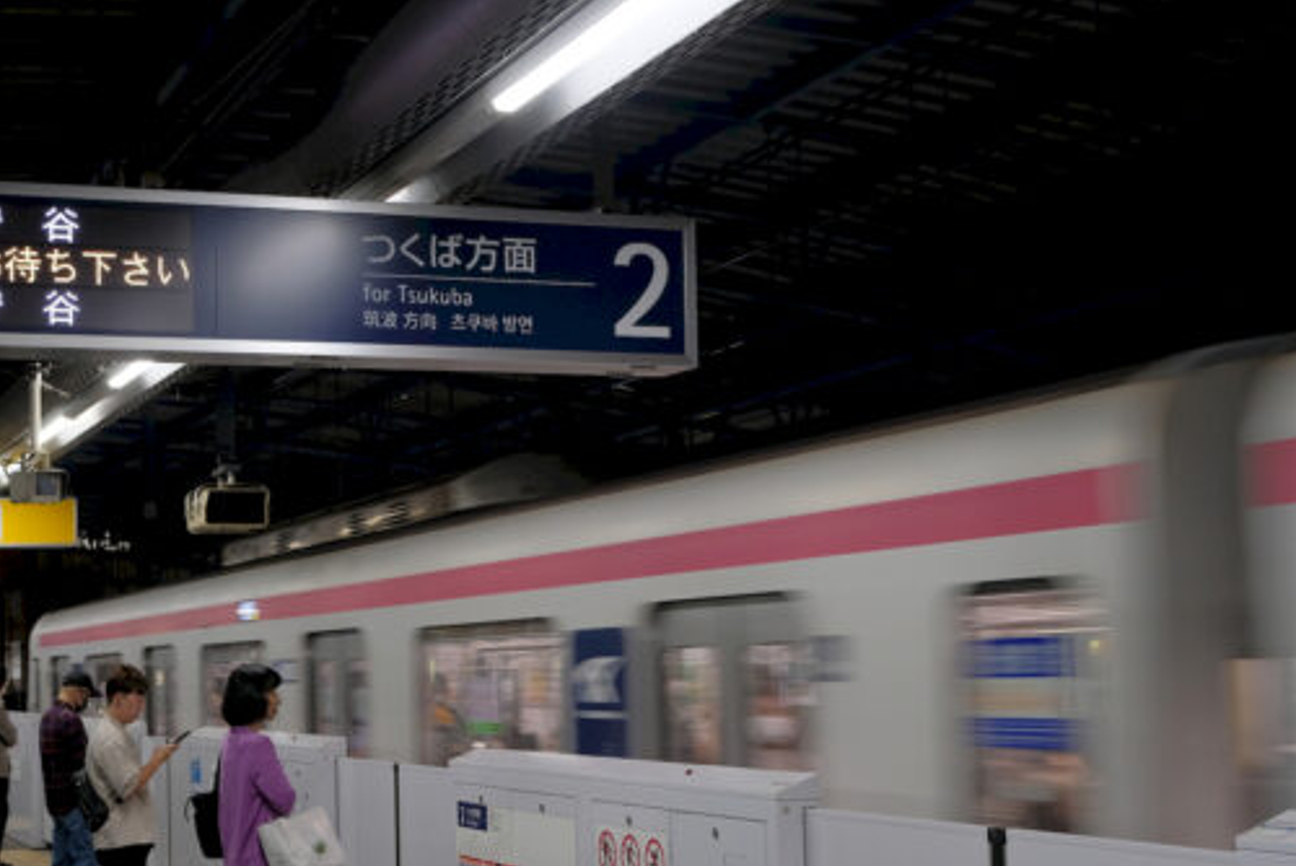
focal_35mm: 56
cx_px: 435
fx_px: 2017
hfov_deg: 35.3
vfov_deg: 24.1
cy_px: 565
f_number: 4
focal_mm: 23.3
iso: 500
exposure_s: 1/30
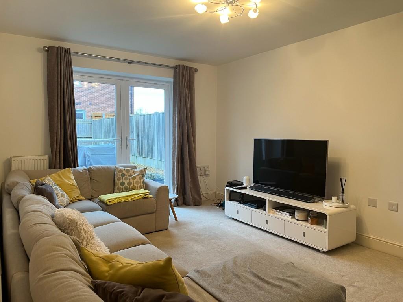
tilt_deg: -4.0
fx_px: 303
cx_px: 202
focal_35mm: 26
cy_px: 151
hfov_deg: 67.3
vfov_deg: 53.1
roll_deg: -0.3
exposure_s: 1/50
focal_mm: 5.7
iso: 64
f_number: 1.5
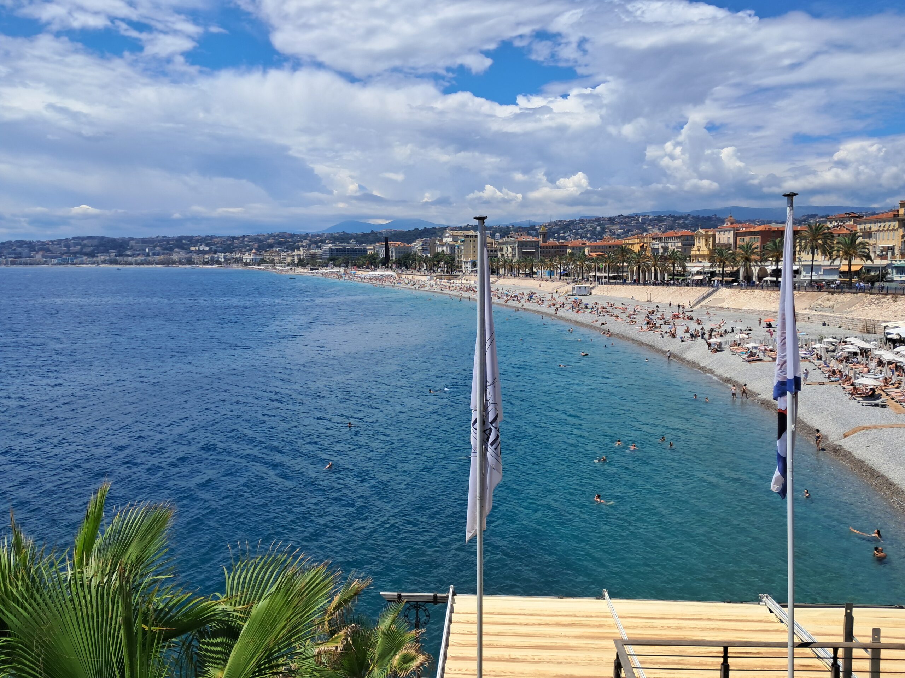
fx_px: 706
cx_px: 452
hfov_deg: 65.3
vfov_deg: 51.4
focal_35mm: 27
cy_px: 339
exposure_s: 1/1058
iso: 50
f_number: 1.8
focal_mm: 4
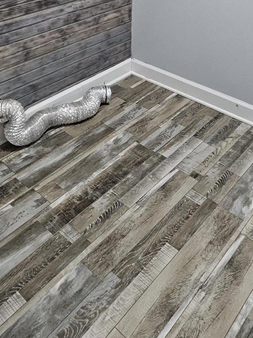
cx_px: 105
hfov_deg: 36.7
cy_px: -11
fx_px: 380
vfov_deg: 40.8
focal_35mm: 39
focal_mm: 1.74
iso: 400
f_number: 2.2
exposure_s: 1/60
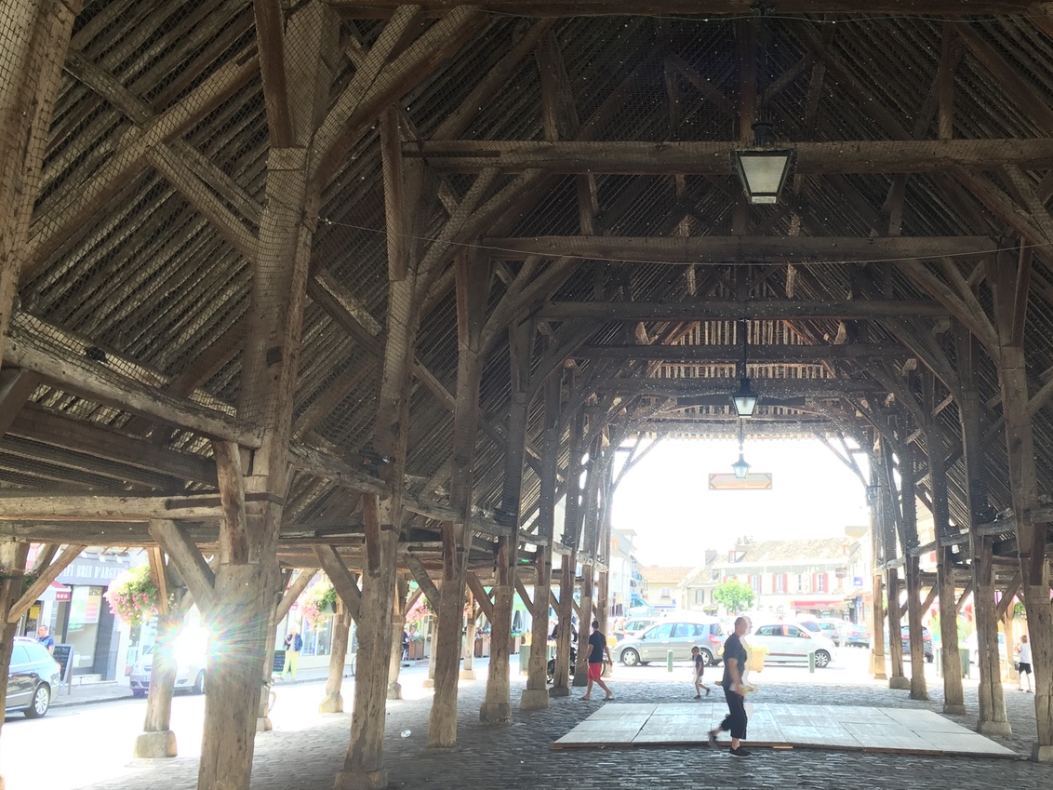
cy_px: 276
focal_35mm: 41
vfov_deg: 34.9
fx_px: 1247
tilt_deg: +15.2
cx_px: 731
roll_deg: -0.5
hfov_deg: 44.9
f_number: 2.2
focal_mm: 4.15
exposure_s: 1/50
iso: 32
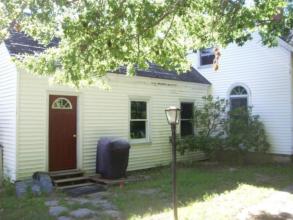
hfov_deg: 51.4
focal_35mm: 36
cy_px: 110
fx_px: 305
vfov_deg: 39.7
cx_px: 146
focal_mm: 6
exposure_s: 1/134
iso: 80
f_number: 2.7
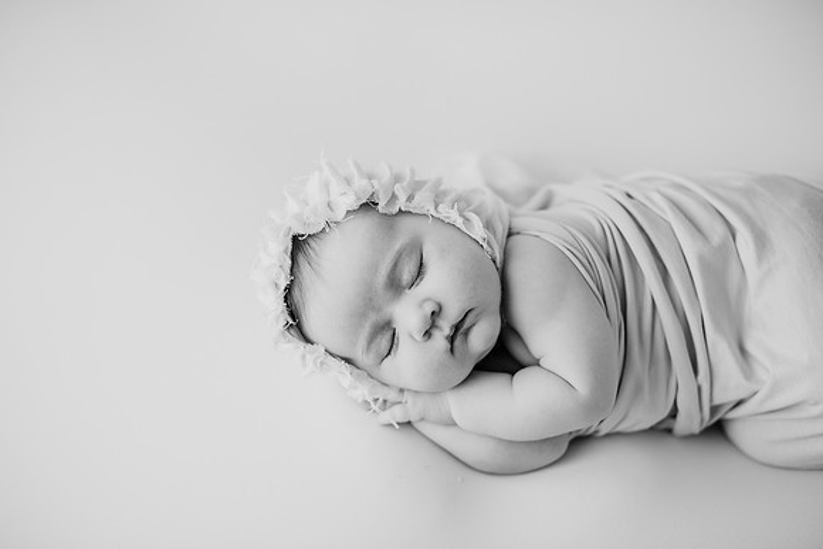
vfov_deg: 27.0
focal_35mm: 50
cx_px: 412
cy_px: 274
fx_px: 1143
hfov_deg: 39.6
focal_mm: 50
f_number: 2.2
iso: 100
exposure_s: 1/160
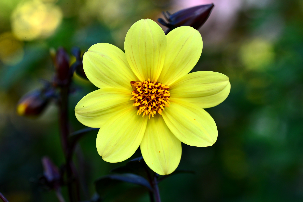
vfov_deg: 15.2
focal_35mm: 90
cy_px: 101
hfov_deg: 22.6
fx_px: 758
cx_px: 152
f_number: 11
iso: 200
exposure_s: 1/250
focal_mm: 90
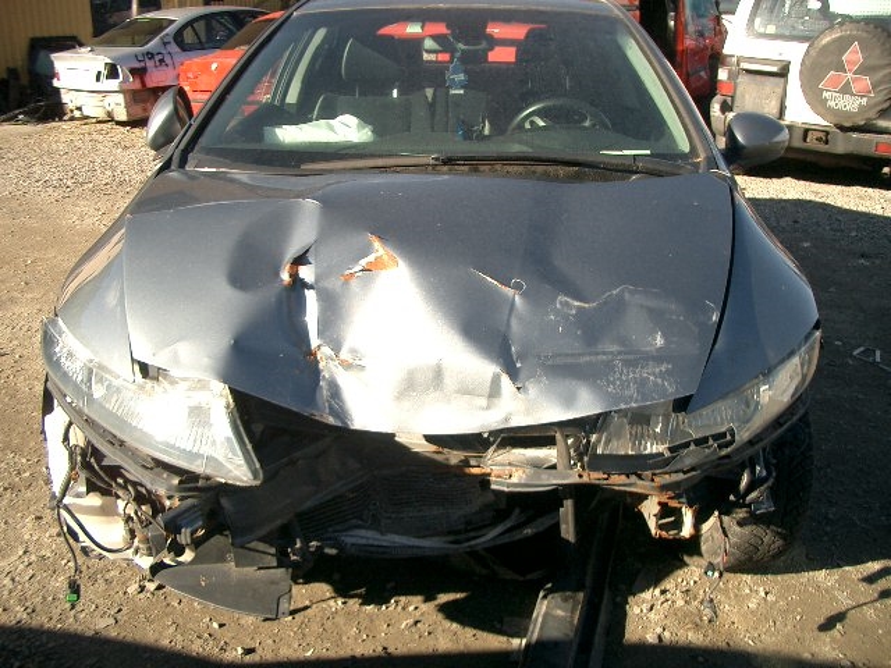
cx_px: 446
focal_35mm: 35
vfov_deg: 40.7
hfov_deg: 52.6
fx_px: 901
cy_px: 334
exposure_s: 1/400
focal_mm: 5.8
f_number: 2.6
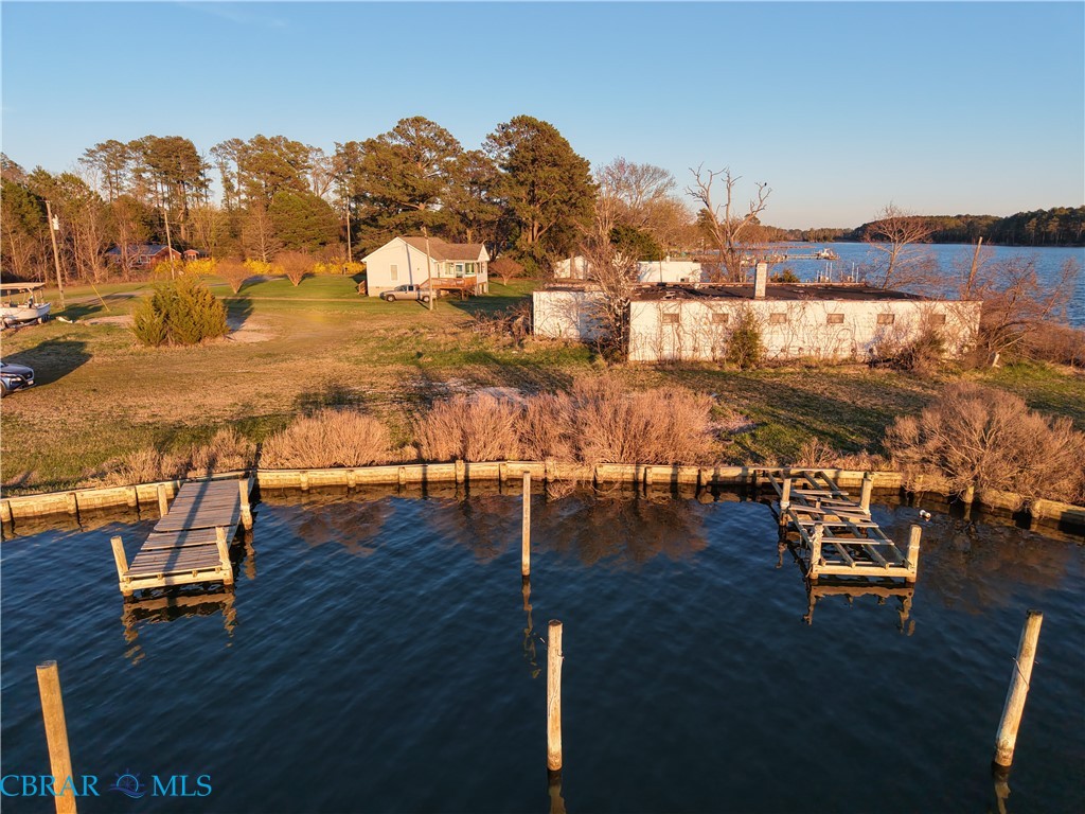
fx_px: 752
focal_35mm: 24
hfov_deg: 71.6
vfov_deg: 56.8
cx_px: 542
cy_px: 407
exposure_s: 1/1000
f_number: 1.8
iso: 100
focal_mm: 8.67
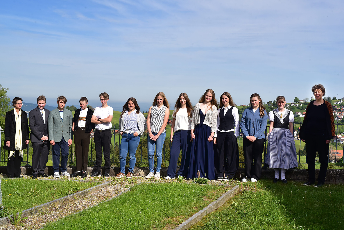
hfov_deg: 39.6
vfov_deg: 27.0
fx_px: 478
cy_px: 115
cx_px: 172
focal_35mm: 50
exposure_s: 1/640
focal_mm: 50
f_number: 16
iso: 640
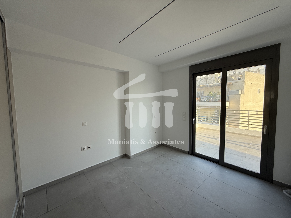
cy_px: 109
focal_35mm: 14
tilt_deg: -3.1
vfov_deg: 85.7
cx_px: 146
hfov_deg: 102.1
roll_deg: +1.5
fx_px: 118
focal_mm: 2.22
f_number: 2.2
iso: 64
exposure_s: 1/142
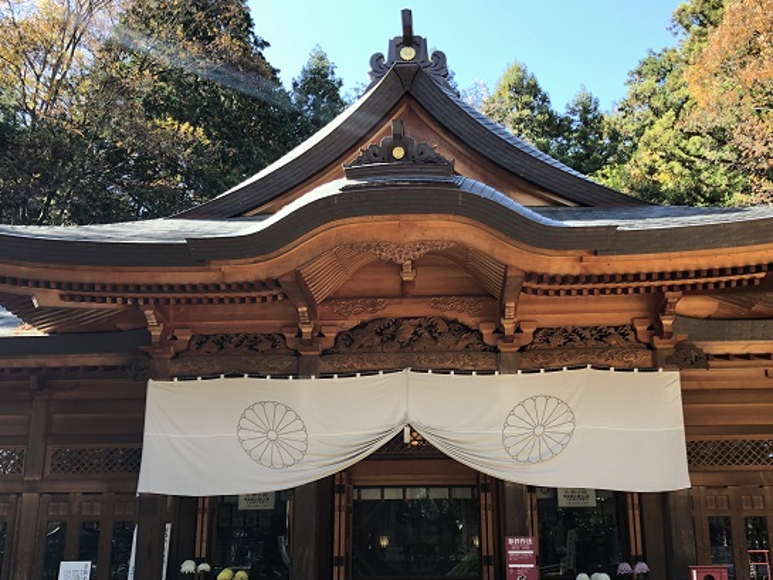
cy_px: 357
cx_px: 410
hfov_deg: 50.1
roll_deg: +0.0
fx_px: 826
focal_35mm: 37
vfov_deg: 38.5
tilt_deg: +13.4
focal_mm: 3.99
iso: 32
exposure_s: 1/120
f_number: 1.8
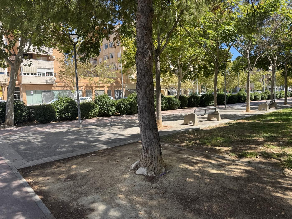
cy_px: 110
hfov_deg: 71.6
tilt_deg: -3.4
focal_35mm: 24
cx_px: 146
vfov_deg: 56.8
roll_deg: +1.5
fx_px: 202
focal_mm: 6.76
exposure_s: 1/1425
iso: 80
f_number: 1.78
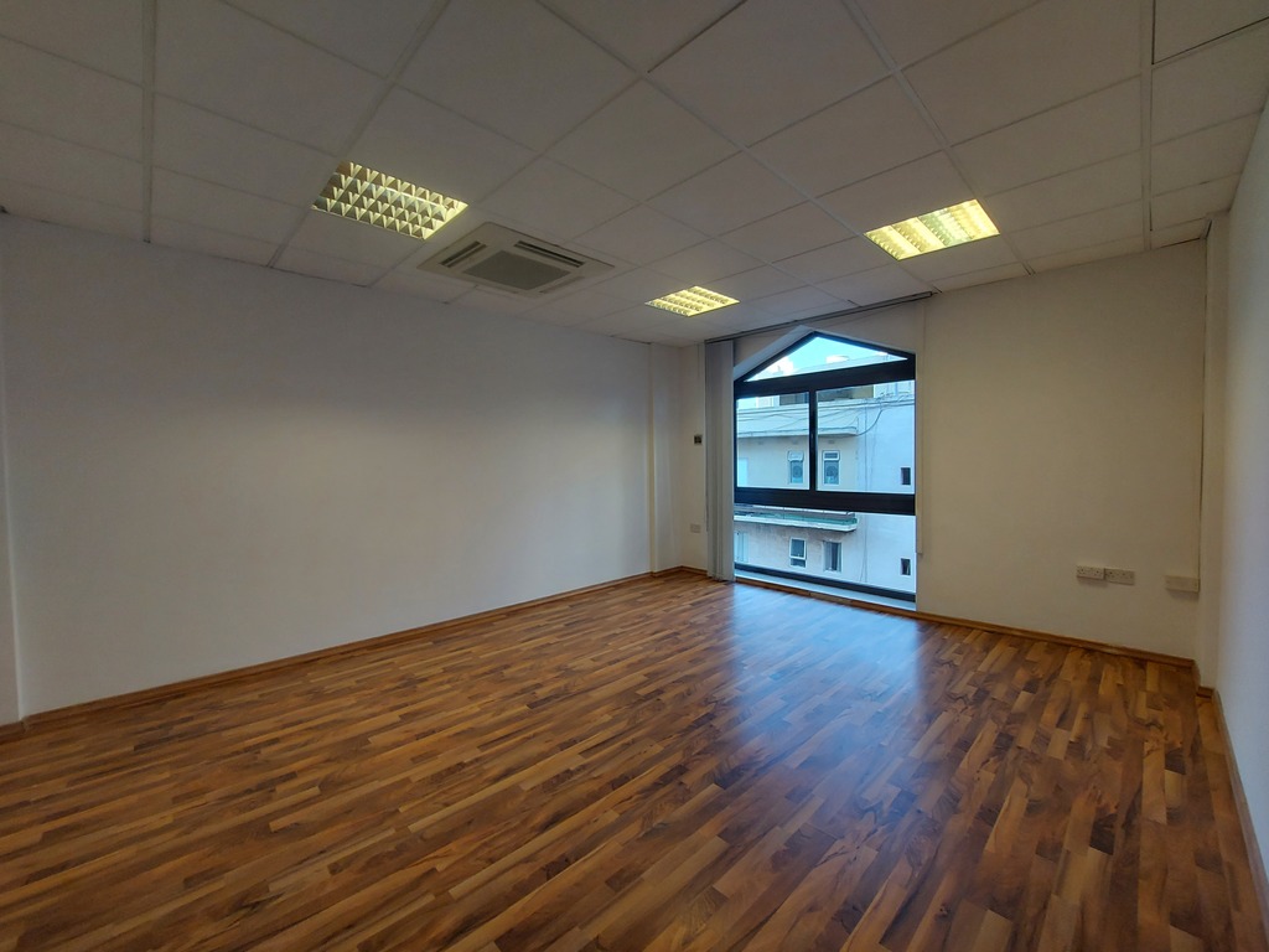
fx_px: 477
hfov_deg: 106.2
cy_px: 476
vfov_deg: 89.9
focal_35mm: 13
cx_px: 634
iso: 80
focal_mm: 1.74
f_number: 2.2
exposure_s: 1/100
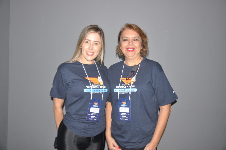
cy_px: 75
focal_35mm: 32
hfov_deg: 59.6
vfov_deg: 41.6
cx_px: 113
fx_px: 197
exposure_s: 1/30
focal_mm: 21
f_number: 5.6
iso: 200
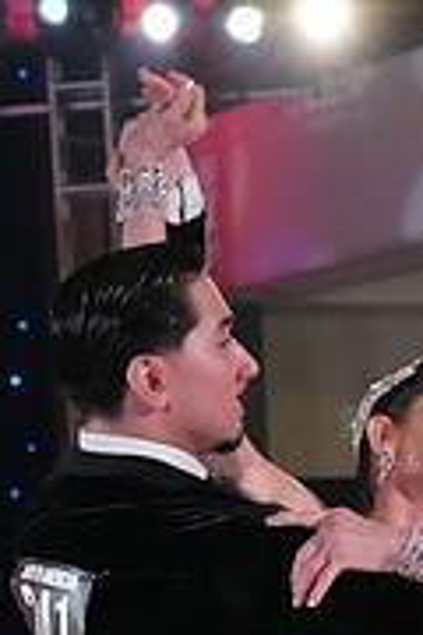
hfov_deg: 6.4
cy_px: 910
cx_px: 340
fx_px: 3807
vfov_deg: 9.3
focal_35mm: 216
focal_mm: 67
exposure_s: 1/500
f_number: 5
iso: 8000
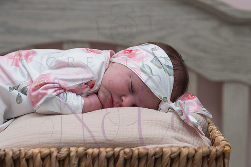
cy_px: 84
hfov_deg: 22.2
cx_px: 126
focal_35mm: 92
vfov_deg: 14.9
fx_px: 640
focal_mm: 85
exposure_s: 1/320
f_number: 4
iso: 400
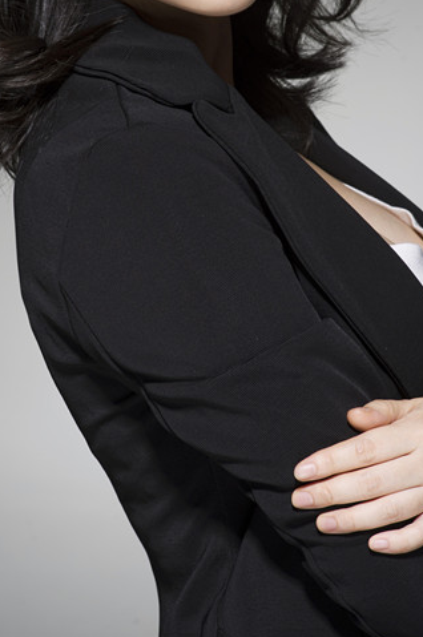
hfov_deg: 9.6
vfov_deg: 14.4
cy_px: 164
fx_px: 2510
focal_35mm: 142
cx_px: 166
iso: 200
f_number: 9
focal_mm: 85
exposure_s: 1/160
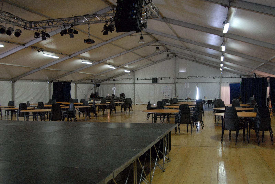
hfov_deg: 53.1
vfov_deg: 37.0
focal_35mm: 36
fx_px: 275
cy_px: 92
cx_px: 138
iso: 1000
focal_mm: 24
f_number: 4
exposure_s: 1/60
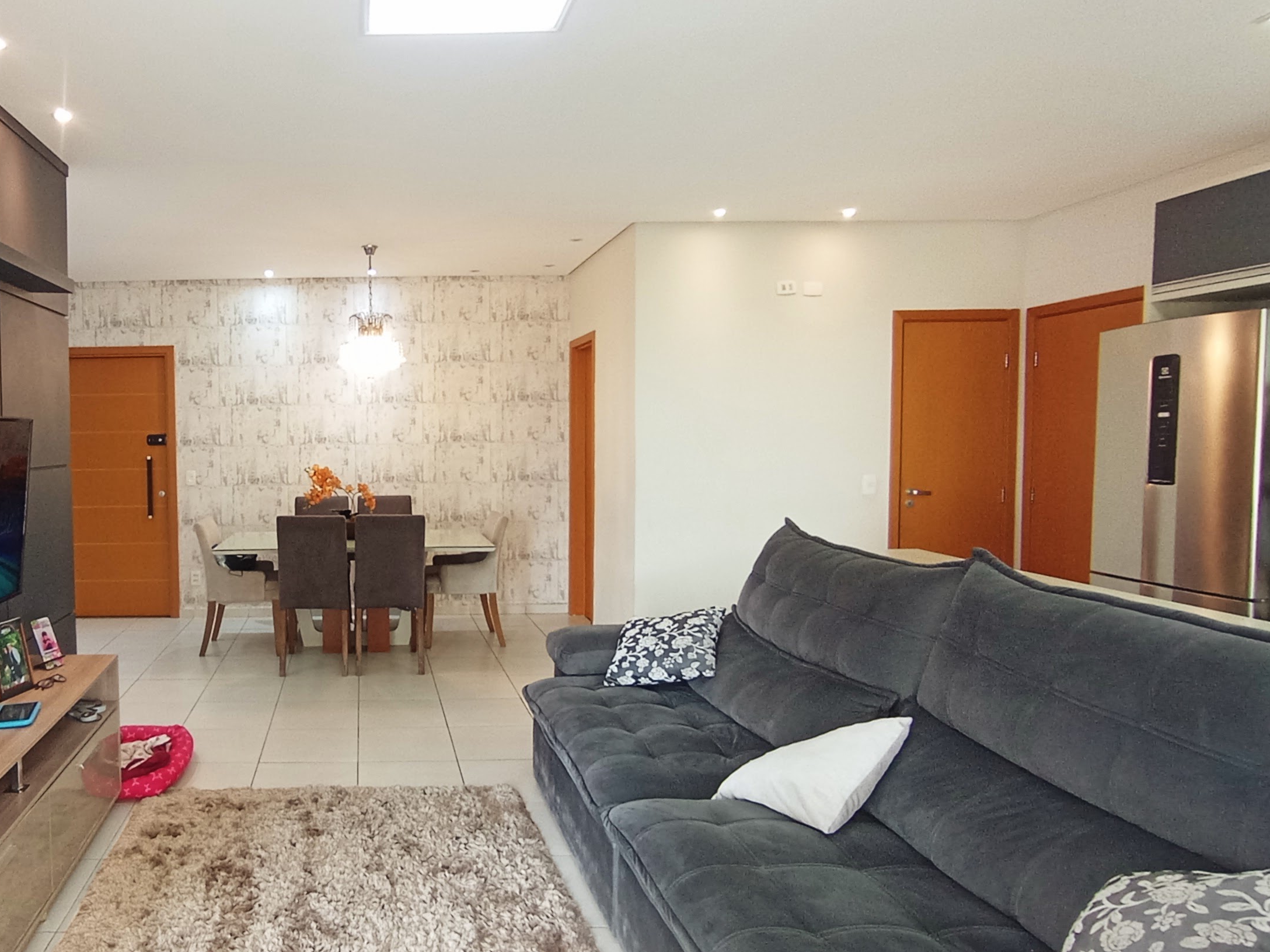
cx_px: 357
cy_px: 480
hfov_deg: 68.1
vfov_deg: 56.8
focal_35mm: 24
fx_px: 881
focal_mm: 1.65
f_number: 2.2
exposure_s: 1/40
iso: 185
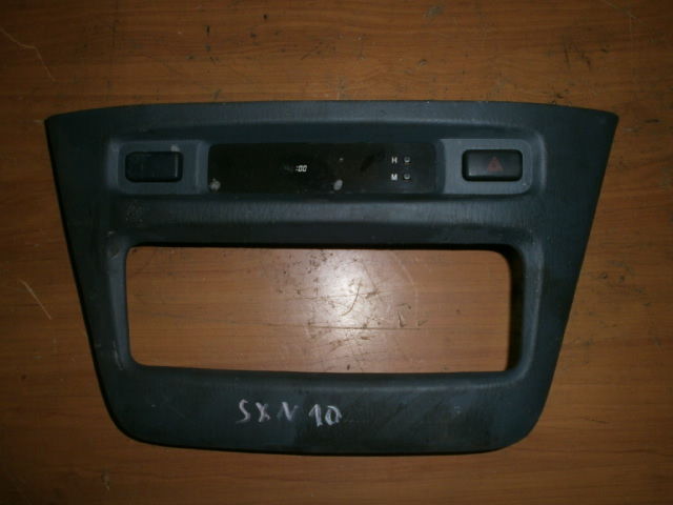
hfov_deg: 65.3
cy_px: 252
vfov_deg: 51.4
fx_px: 525
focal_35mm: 27
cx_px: 336
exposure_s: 1/30
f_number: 2.9
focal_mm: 4.8
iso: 125
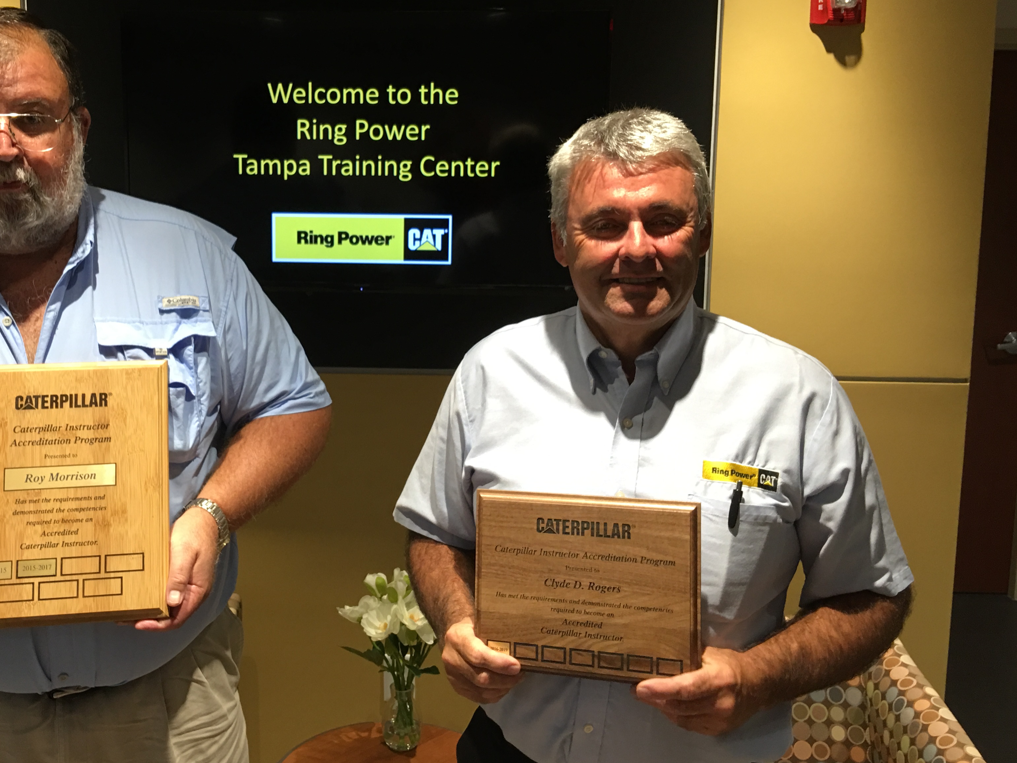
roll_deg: -0.1
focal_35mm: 38
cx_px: 370
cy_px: 315
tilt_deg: -7.9
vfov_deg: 37.6
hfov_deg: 48.4
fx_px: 1116
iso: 40
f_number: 2.2
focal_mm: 4.15
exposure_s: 1/15
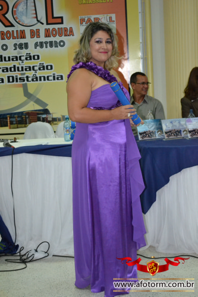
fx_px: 557
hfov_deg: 20.1
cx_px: 99
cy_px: 148
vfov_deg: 29.9
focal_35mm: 68
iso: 3200
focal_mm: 45
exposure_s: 1/60
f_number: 5.3
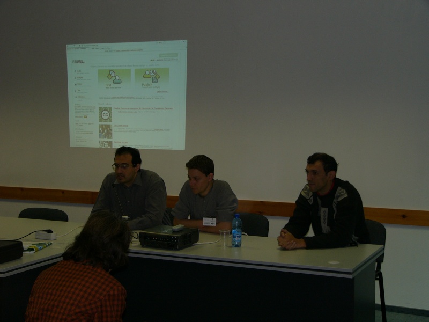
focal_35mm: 63
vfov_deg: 23.3
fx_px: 781
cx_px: 214
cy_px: 161
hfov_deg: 30.7
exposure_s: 1/80
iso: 50
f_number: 2.8
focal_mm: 10.5
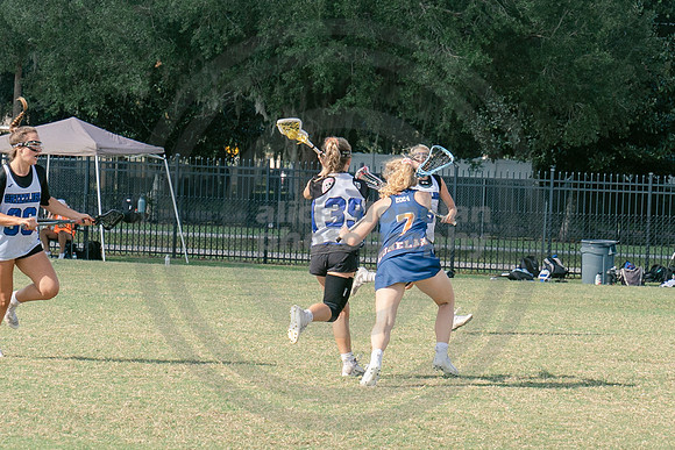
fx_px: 4162
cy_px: 230
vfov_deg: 6.2
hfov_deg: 9.3
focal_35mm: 222
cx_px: 376
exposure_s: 1/800
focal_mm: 70
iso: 250
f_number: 5.6
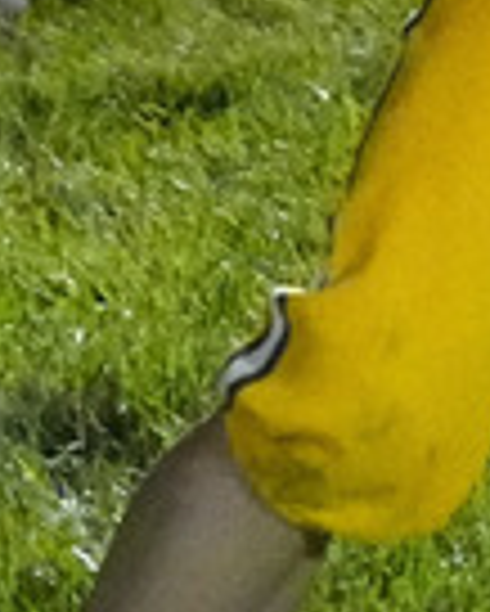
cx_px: 360
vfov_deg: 2.6
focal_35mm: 742
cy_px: -551
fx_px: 13436
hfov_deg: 2.1
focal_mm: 70
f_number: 4.5
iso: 25600
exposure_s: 1/400
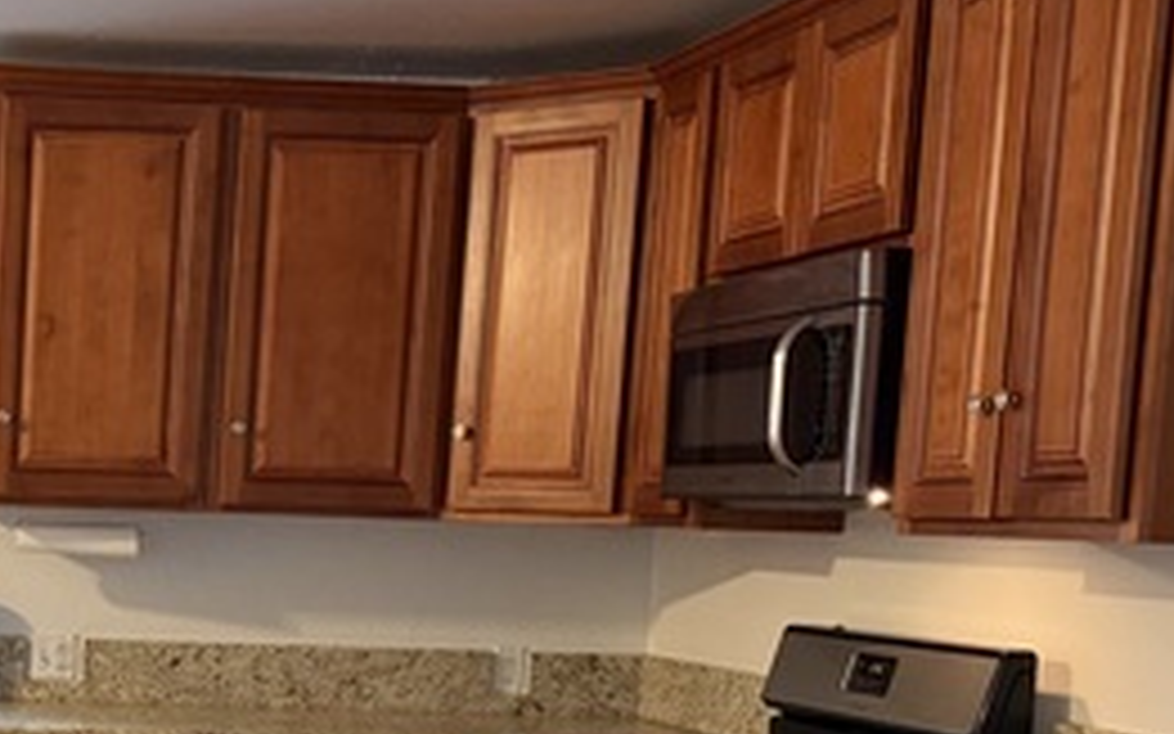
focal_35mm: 65
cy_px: 739
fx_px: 2079
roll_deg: -1.9
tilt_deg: -6.5
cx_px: -124
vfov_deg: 19.4
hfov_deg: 28.6
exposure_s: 1/60
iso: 640
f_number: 1.78
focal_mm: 6.76
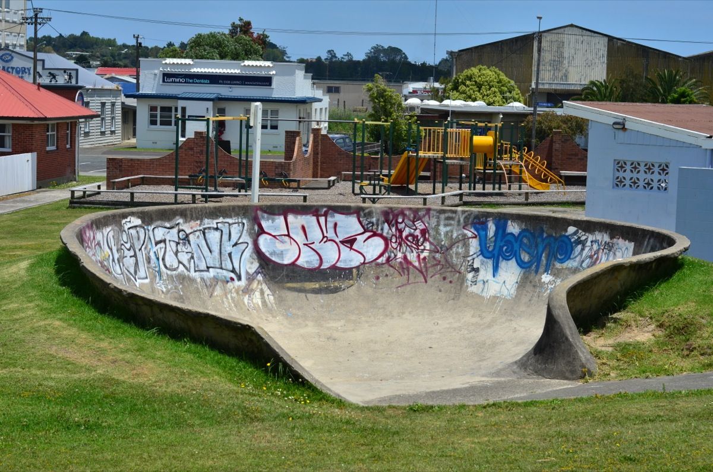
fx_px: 1482
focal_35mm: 75
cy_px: 236
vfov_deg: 18.1
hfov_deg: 27.0
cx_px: 356
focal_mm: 50
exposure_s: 1/1250
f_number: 8
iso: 160
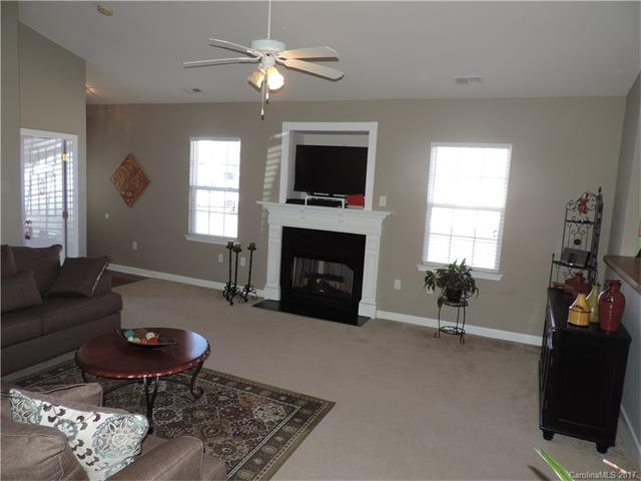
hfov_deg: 71.6
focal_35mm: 24
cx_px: 320
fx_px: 444
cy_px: 240
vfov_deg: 56.8
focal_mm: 4.3
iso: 125
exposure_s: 1/50
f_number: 3
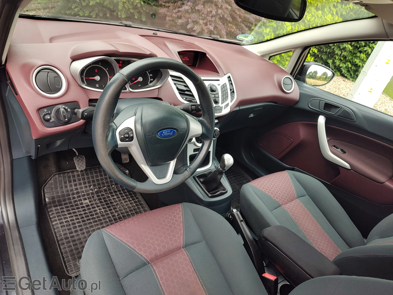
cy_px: 148
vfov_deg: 58.9
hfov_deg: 73.9
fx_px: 261
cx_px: 196
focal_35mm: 23
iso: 100
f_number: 1.8
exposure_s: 1/179
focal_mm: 5.56
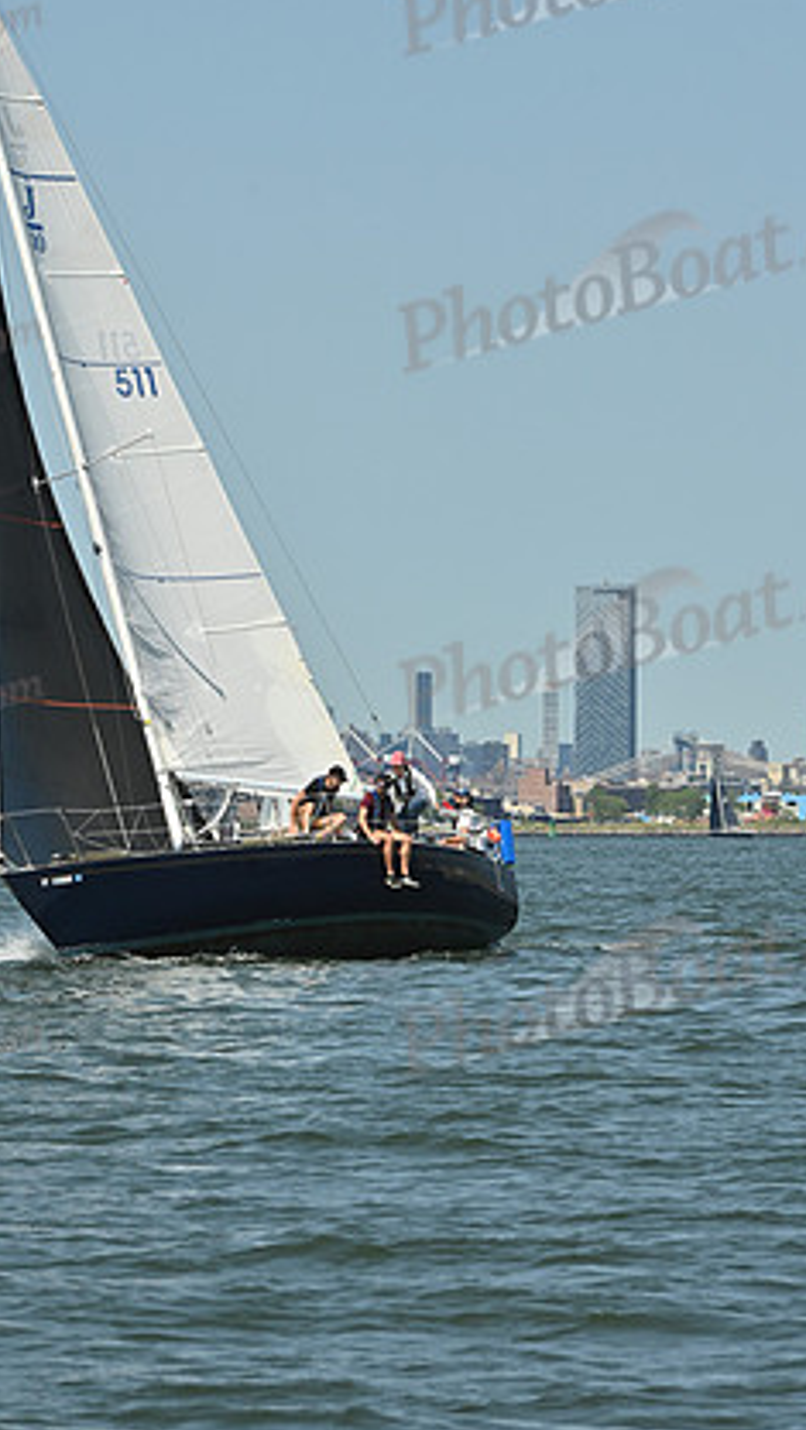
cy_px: 511
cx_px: 221
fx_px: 7740
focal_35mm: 204
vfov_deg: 10.6
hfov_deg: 6.0
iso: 320
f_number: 13
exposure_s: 1/1000
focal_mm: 140
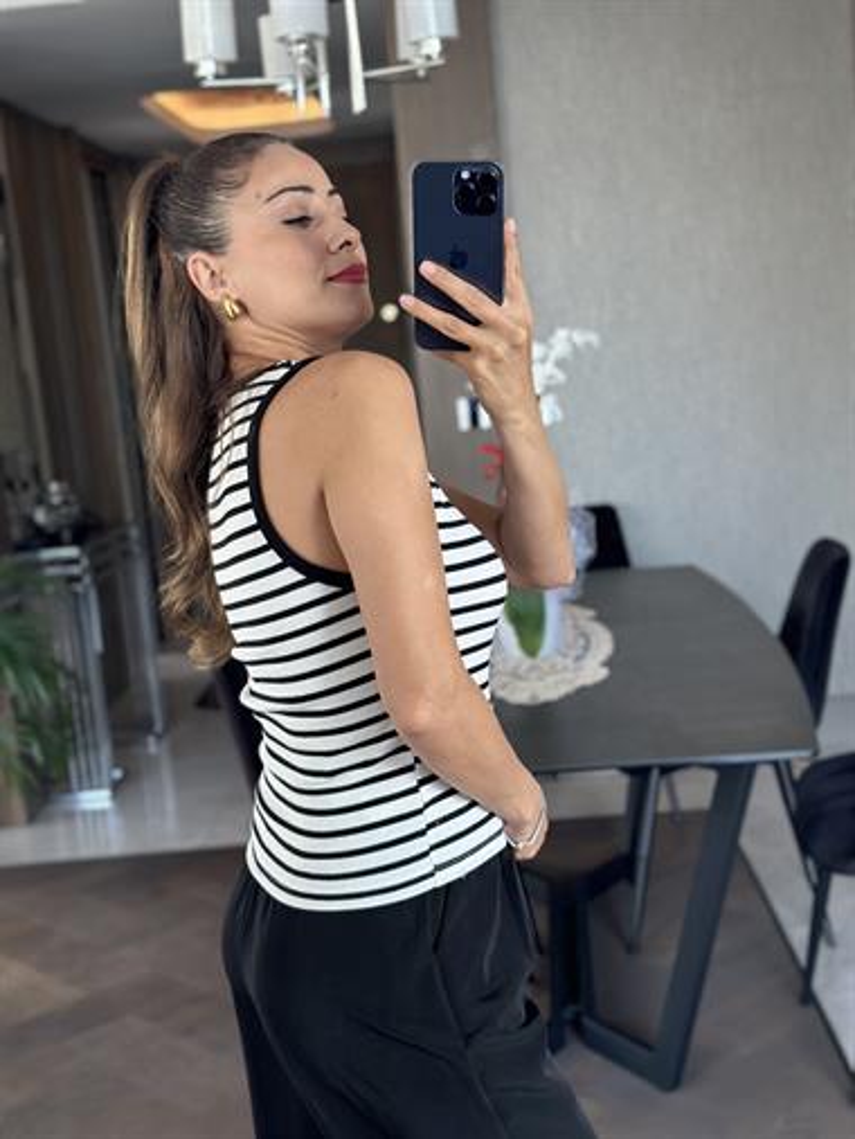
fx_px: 1579
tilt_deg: -16.4
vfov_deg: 39.6
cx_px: 428
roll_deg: +5.5
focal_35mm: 48
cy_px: 570
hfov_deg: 30.3
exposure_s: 1/100
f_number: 1.78
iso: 200
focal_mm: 6.86
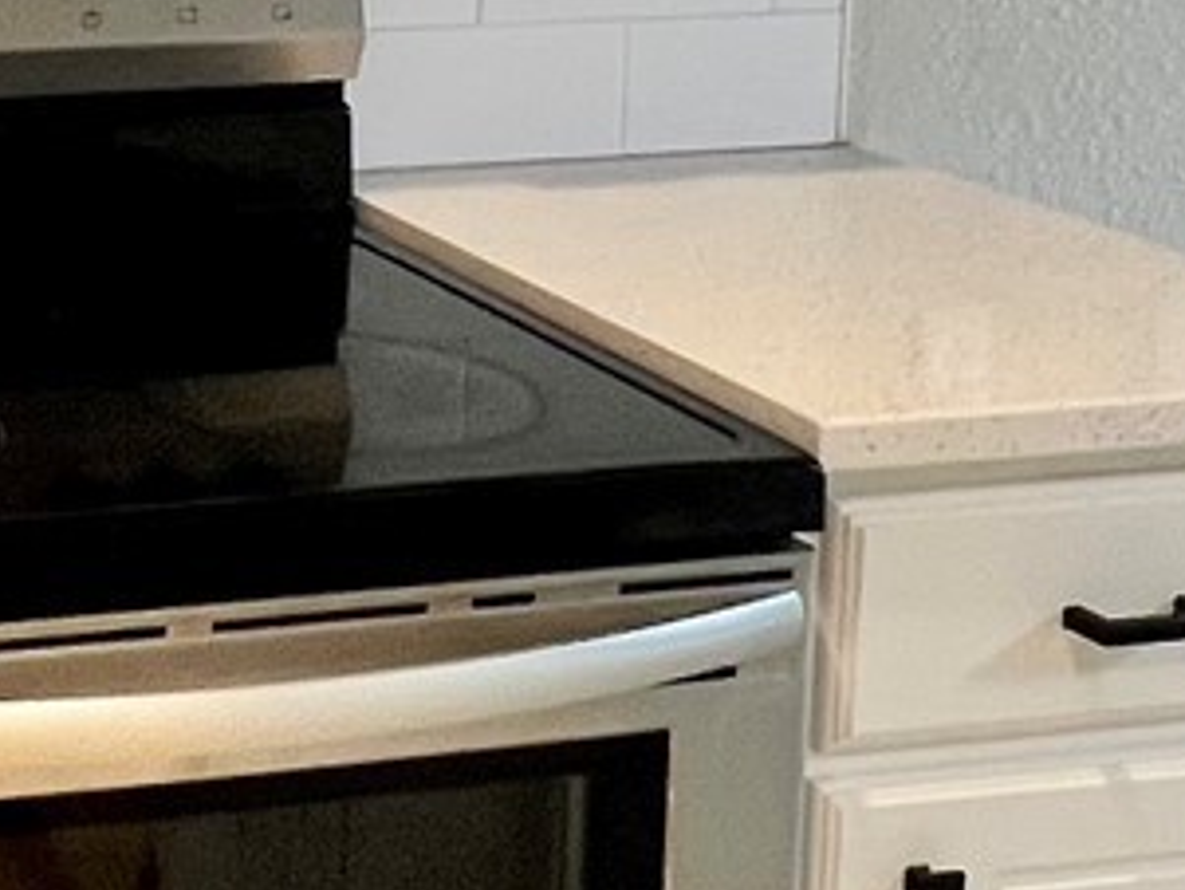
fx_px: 2842
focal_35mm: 83
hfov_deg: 20.9
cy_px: -134
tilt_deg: -7.0
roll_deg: +0.7
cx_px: -457
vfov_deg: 17.1
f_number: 1.8
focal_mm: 1.57
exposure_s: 1/60
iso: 200
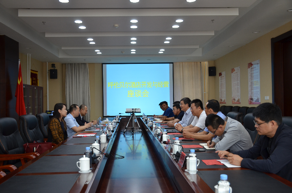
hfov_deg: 53.2
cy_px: 96
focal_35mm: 36
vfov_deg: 36.7
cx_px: 146
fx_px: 291
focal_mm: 24
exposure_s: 1/80
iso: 400
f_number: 4.5
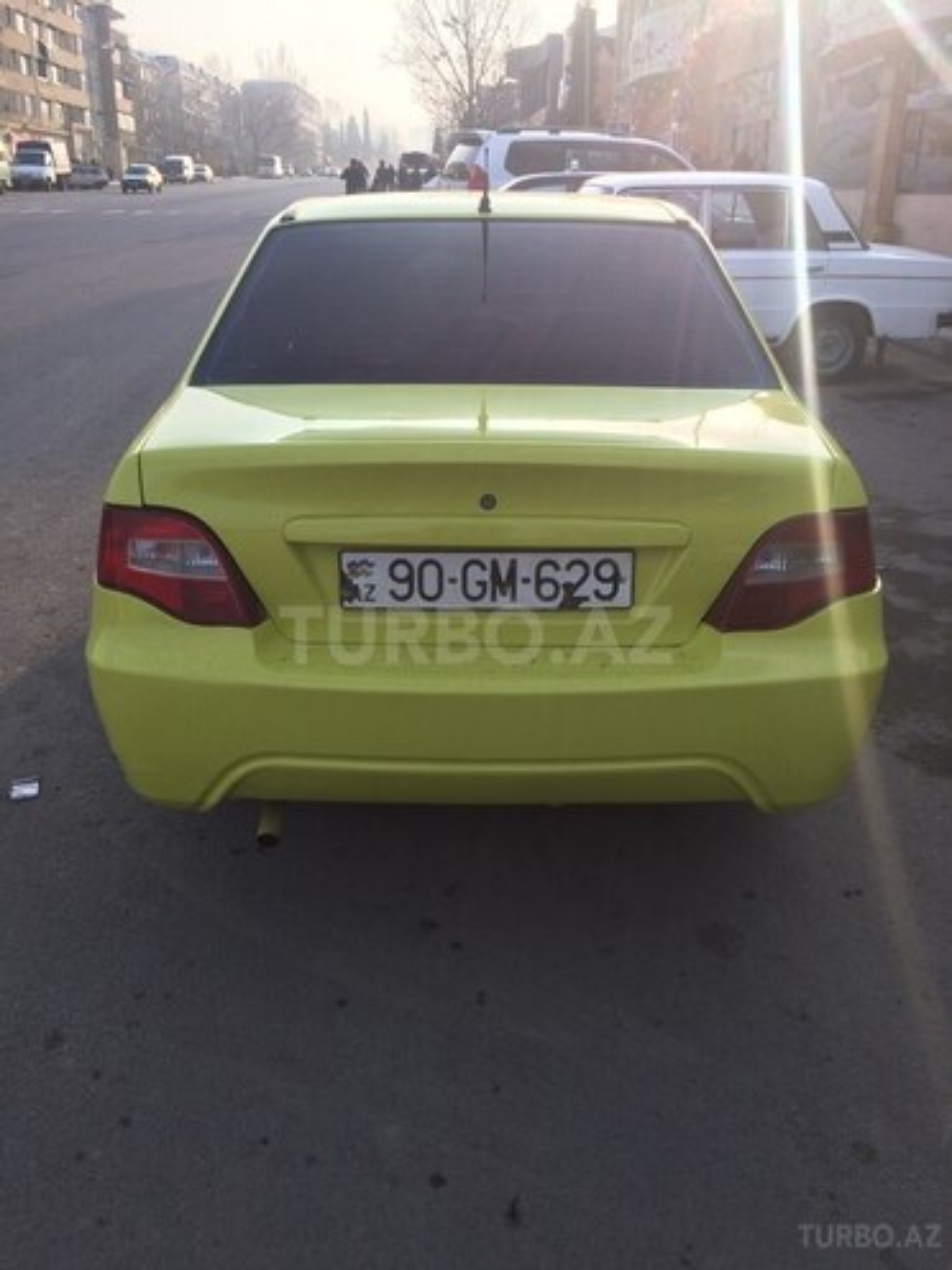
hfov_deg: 48.2
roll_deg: +0.2
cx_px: 476
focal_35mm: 29
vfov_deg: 61.7
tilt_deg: -20.3
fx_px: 1063
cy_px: 635
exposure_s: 1/892
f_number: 2.2
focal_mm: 4.15
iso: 32
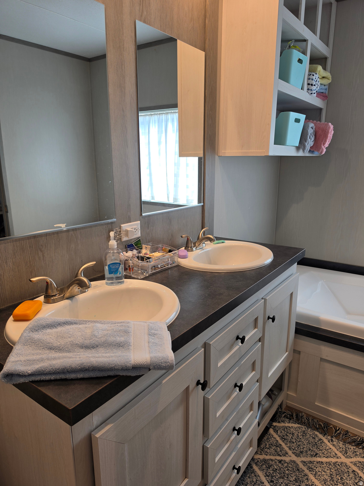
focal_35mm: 23
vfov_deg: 73.9
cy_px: 243
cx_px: 182
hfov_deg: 58.9
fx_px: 322
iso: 16
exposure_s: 1/120
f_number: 1.4
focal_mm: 6.5
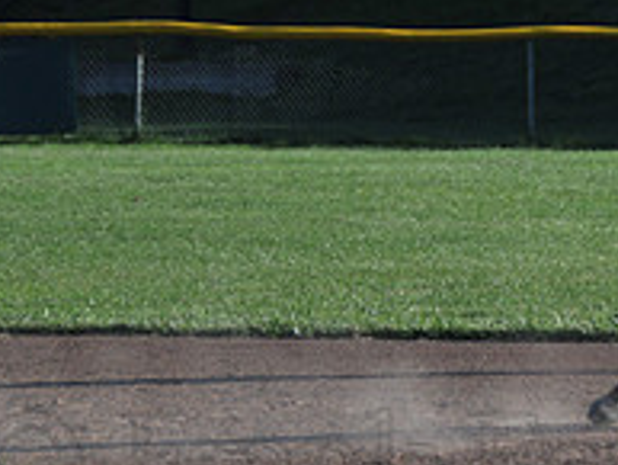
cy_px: 69
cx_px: 833
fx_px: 7332
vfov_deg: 3.6
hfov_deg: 4.8
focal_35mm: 410
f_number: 5.3
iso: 200
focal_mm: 95
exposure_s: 1/500
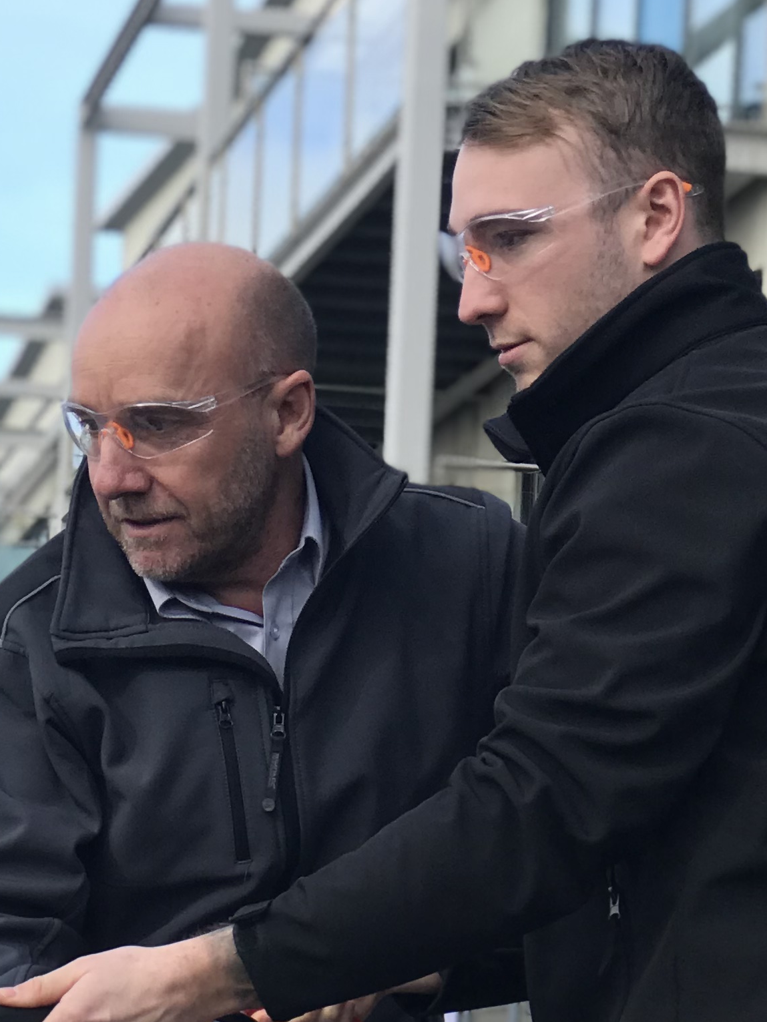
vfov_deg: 12.8
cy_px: 1275
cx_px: 146
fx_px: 4431
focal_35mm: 150
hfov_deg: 9.9
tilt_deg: -1.5
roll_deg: -2.3
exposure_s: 1/276
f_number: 2.8
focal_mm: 6.6
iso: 20
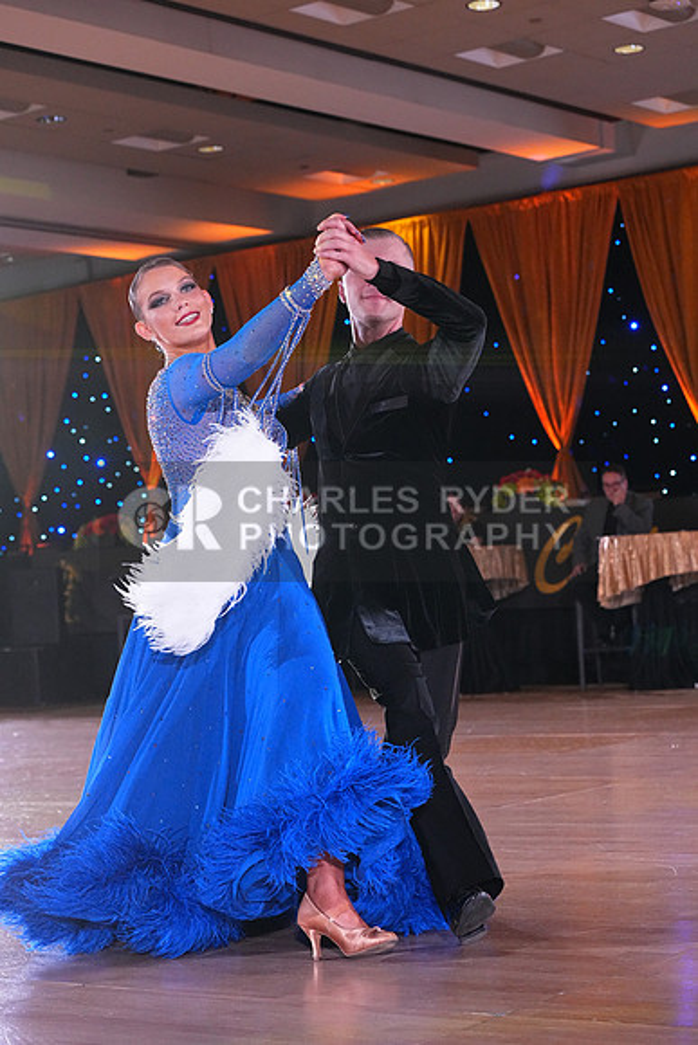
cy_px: 522
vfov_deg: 28.8
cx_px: 349
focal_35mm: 70
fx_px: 2034
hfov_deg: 19.5
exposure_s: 1/400
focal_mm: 70
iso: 8000
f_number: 5.6
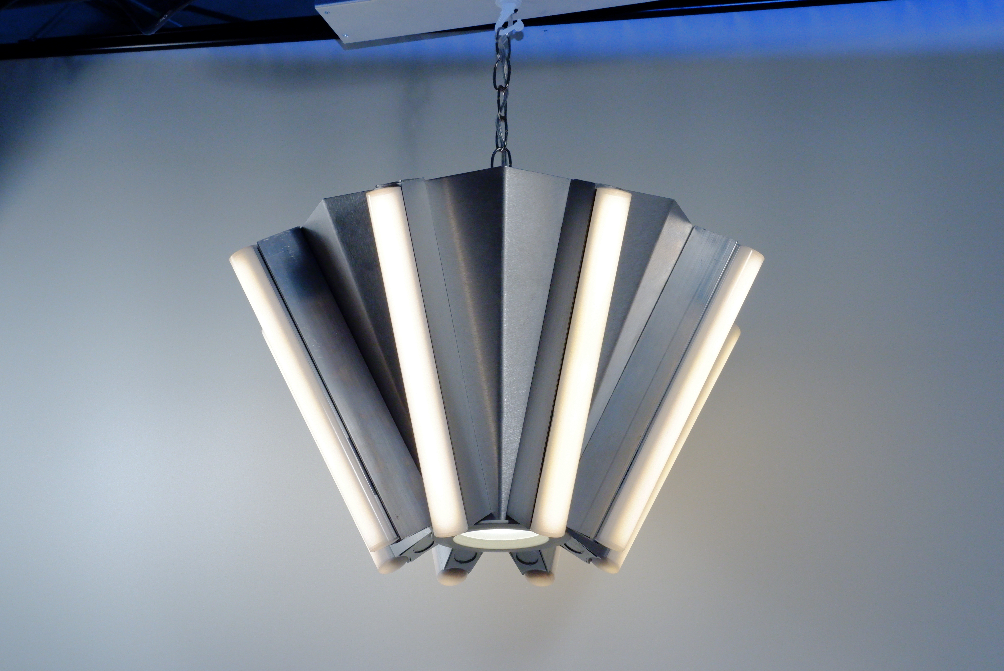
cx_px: 502
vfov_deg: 25.5
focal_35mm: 53
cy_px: 336
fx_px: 1479
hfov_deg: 37.5
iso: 2500
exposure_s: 1/1250
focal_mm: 35
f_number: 14
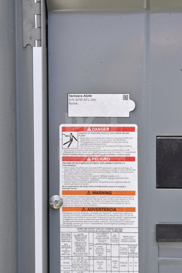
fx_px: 626
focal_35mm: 82
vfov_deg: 24.6
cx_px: 91
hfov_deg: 16.6
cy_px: 136
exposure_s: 1/100
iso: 200
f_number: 5.6
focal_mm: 55
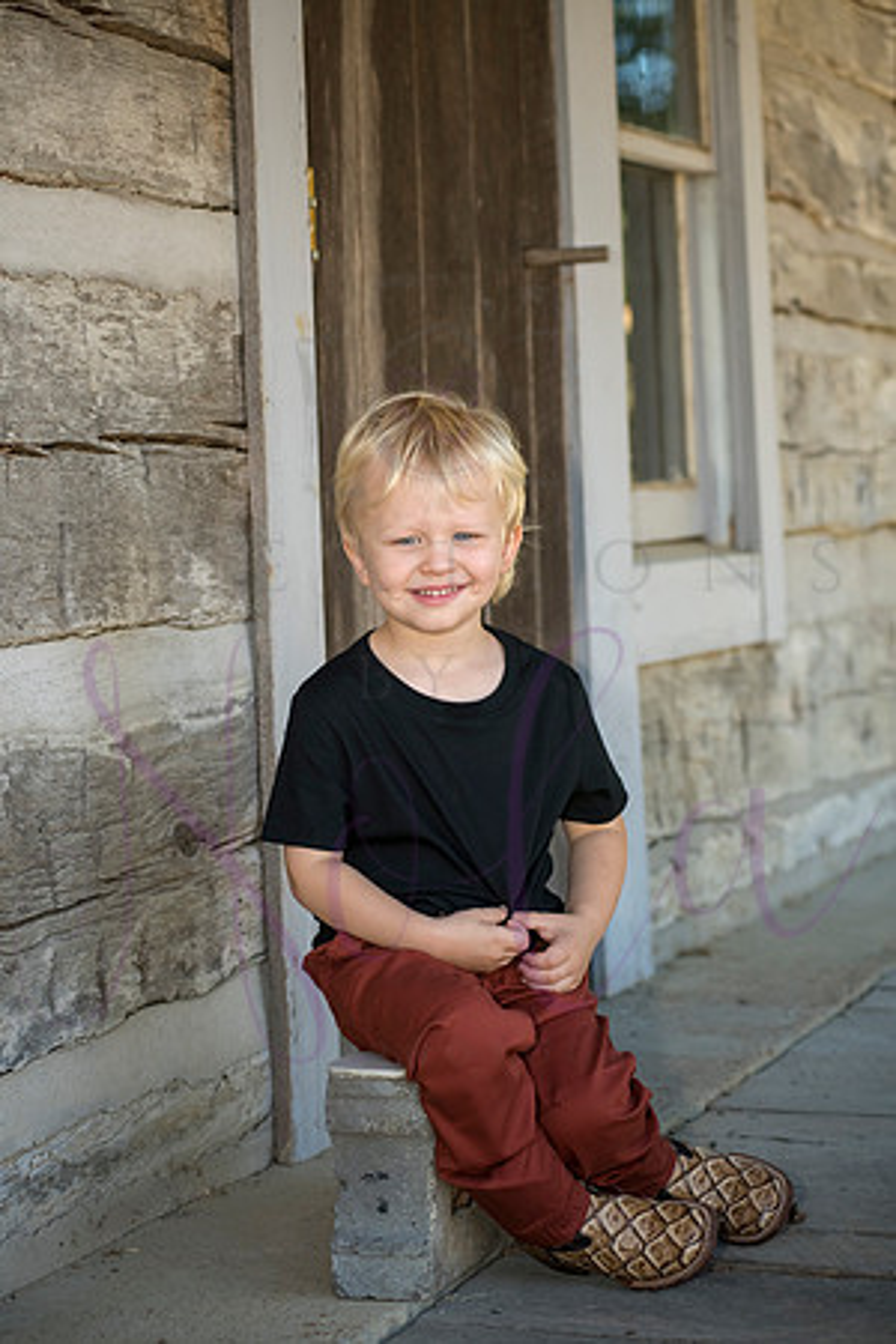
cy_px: 672
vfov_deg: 25.4
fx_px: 2986
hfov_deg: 17.1
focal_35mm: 80
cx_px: 448
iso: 400
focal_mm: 80
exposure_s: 1/320
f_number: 5
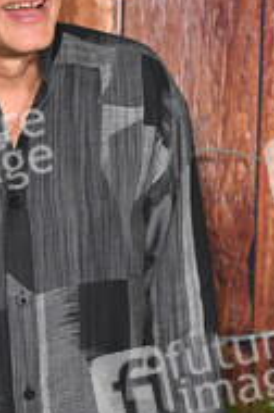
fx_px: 1593
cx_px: 4
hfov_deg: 9.8
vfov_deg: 14.8
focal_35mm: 139
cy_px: 270
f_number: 6.3
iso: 1000
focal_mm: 66
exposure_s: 1/250
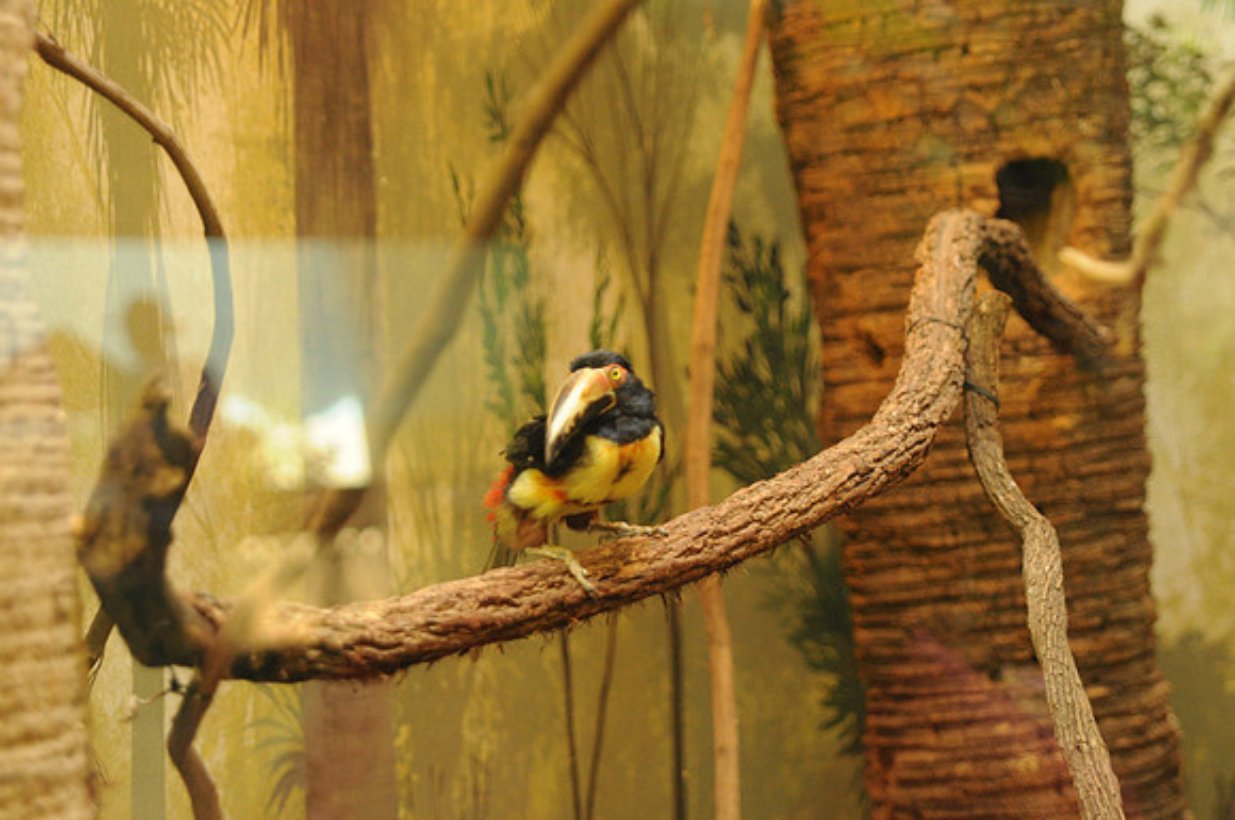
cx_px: 618
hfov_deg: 19.5
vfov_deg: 13.0
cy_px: 410
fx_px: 3597
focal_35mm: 105
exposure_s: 1/200
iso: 1600
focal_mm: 70
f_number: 2.8
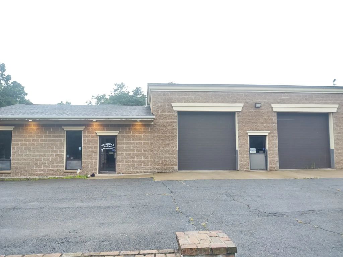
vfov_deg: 51.4
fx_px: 268
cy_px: 128
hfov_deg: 65.3
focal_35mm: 27
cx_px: 172
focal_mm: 4.75
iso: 116
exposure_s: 1/50
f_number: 1.7
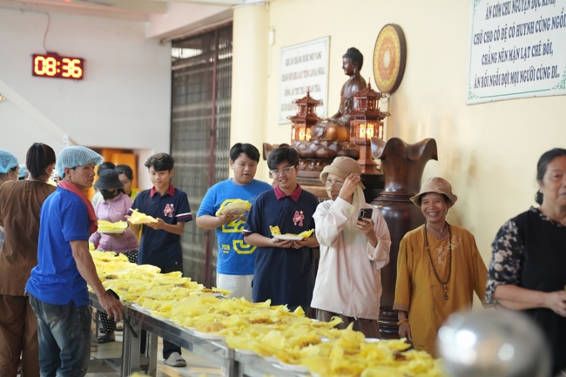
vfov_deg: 15.4
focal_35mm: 89
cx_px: 283
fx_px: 1399
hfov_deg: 22.9
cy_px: 188
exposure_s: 1/100
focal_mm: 89
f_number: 2.8
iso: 4000
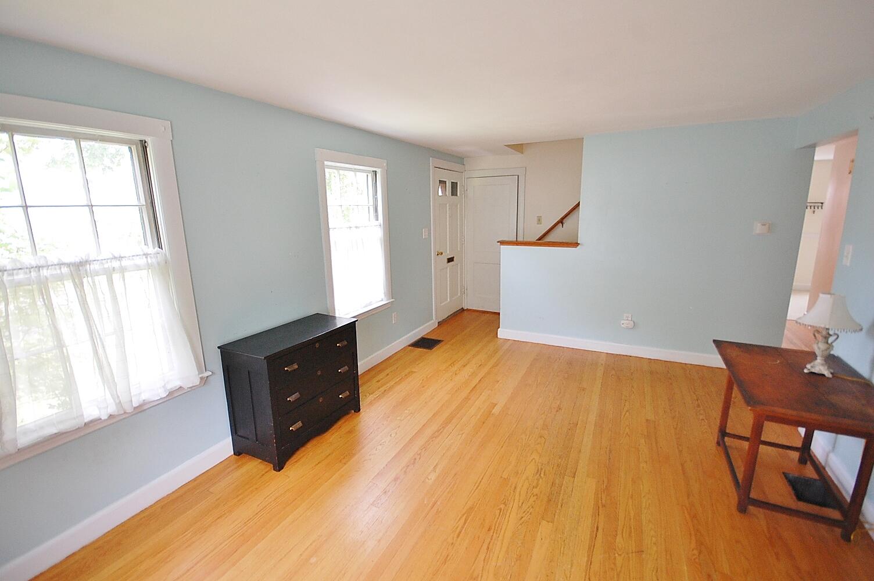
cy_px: 290
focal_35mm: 15
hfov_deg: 100.4
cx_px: 437
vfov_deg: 77.2
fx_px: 364
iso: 400
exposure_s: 1/60
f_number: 4
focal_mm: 10
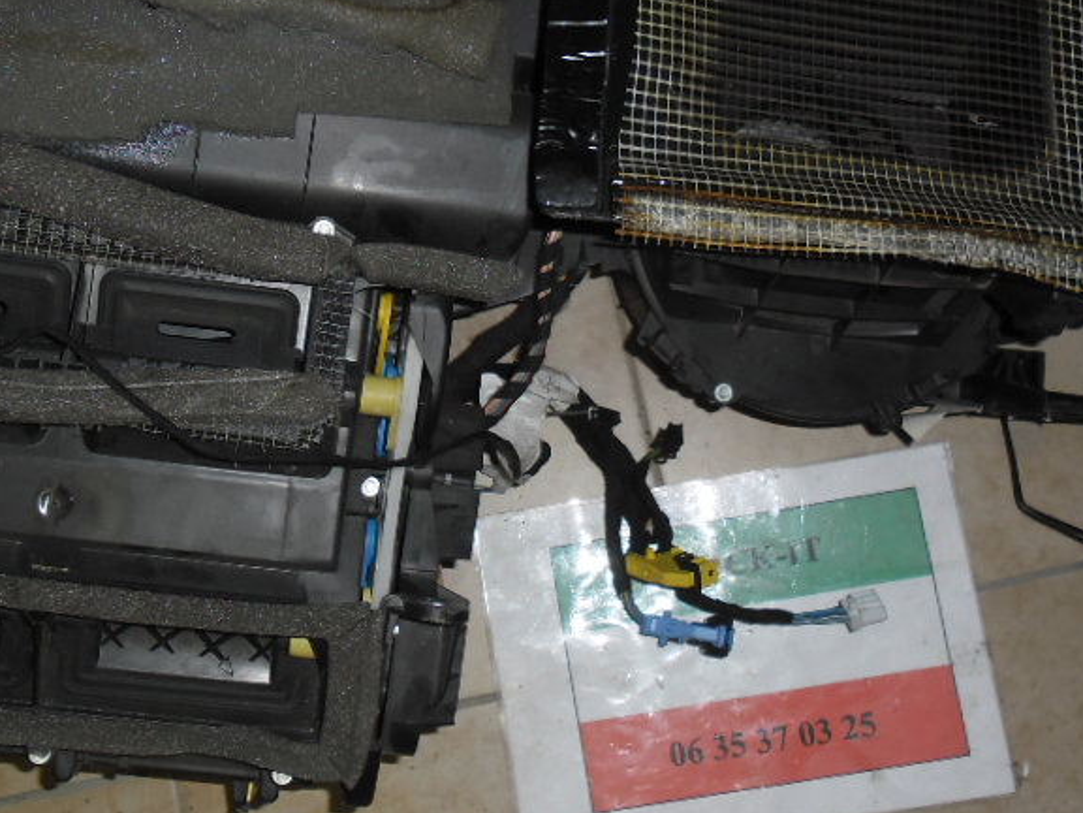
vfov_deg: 30.1
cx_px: 474
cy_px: 292
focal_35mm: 48
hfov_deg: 39.6
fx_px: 1502
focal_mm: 4.9
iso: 80
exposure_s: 1/45
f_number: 3.5
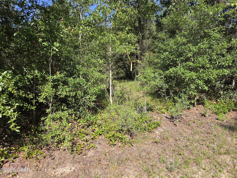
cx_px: 118
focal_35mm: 23
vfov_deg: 58.9
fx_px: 157
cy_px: 89
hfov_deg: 73.9
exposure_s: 1/2265
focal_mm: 5.4
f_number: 1.8
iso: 80
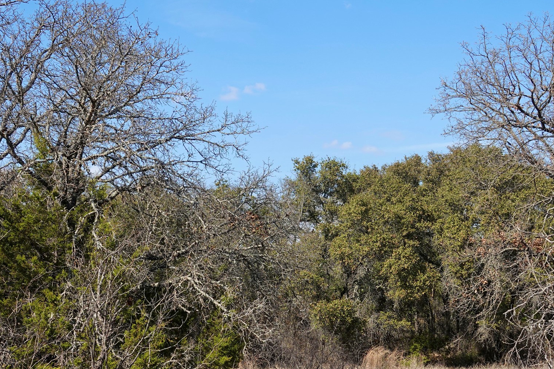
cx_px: 273
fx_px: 908
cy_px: 233
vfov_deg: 22.9
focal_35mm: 59
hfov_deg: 33.9
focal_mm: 15.17
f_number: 4
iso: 100
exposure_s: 1/640
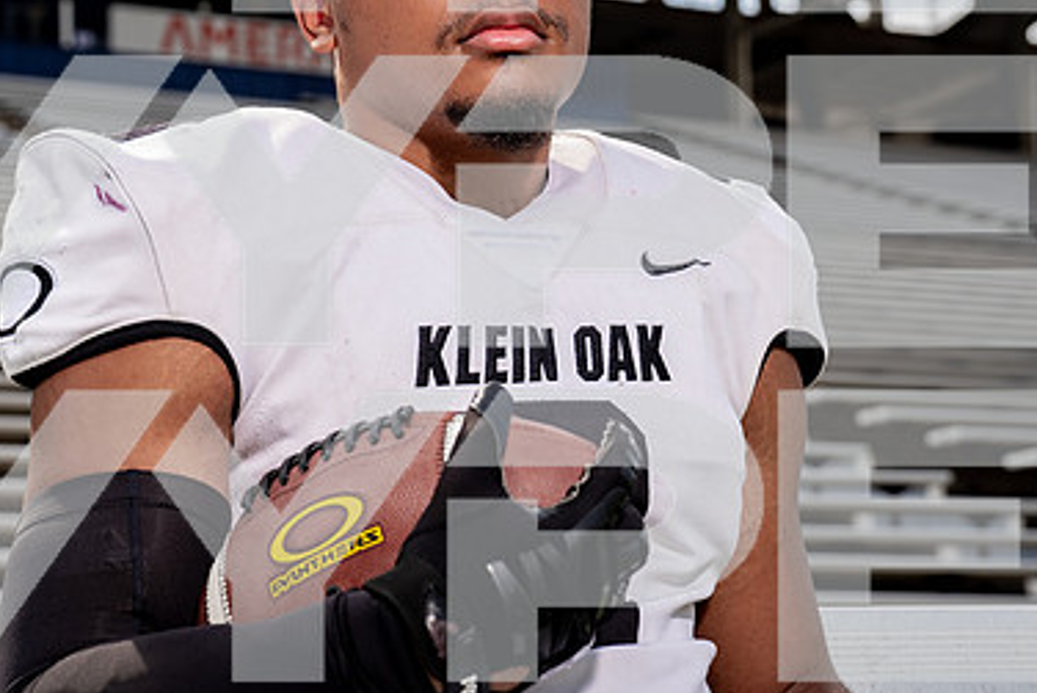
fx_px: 2420
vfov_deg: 16.2
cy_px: 203
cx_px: 403
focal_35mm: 84
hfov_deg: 24.1
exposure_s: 1/640
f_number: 5
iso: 100
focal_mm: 53
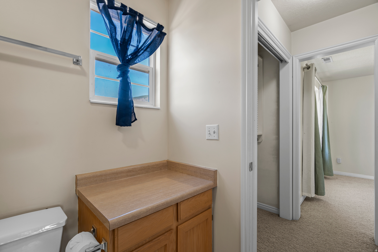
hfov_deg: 96.7
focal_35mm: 16
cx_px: 189
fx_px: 168
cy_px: 126
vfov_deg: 73.7
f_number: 8
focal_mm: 16
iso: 100
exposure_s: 1.6
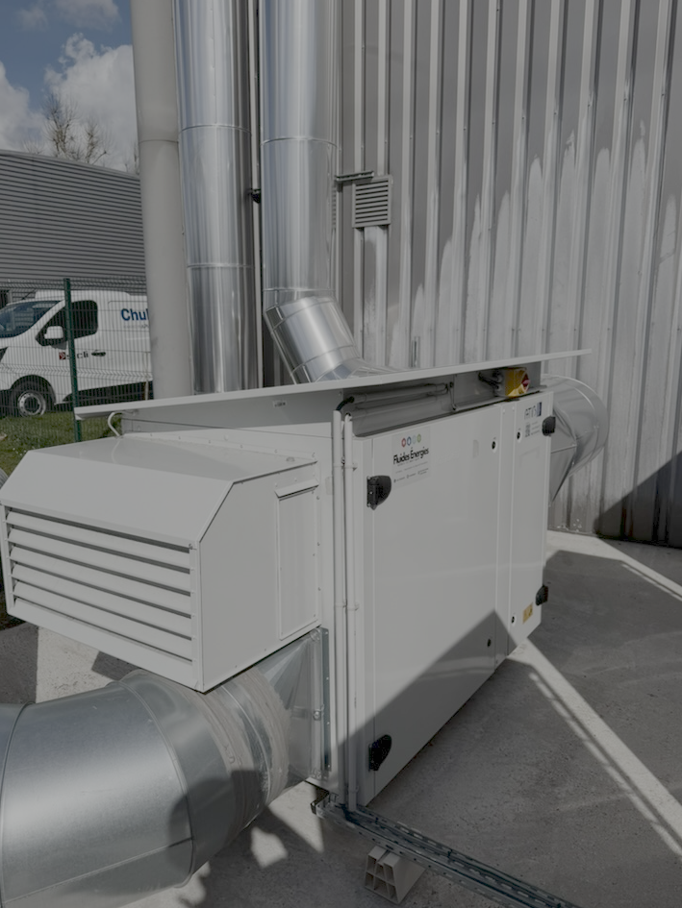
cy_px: 455
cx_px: 320
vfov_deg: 67.3
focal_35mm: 26
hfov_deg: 53.0
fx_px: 683
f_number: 1.78
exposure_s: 1/14286
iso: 80
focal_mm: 6.76
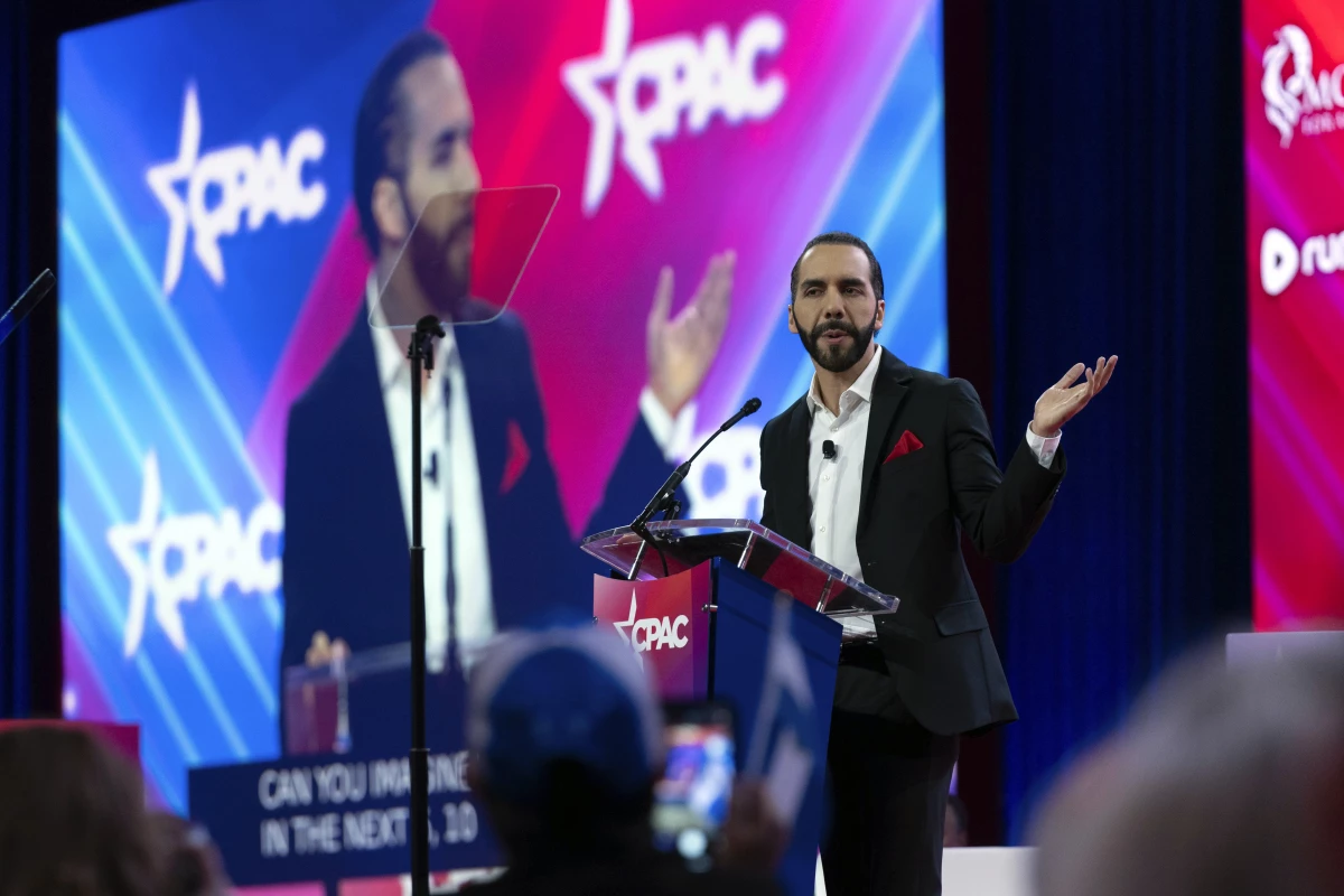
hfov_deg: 11.5
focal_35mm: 178
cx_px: 672
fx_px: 6645
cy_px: 448
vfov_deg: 7.7
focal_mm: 178
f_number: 4.5
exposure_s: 1/320
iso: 1250
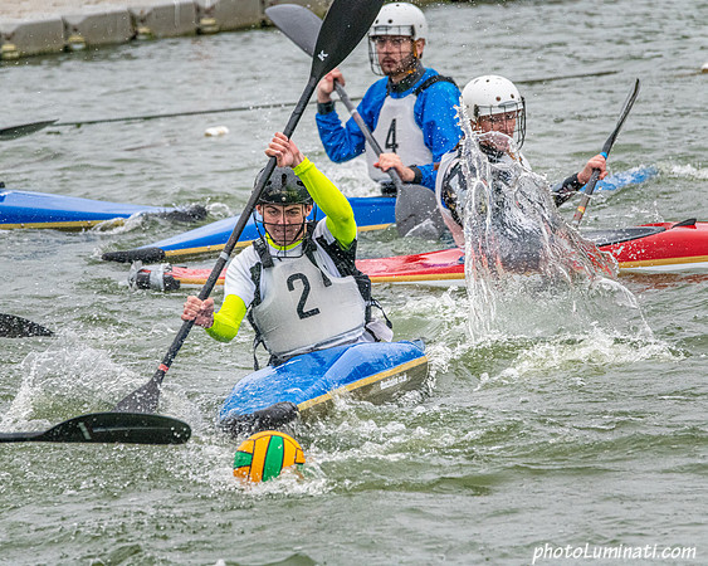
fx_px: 9436
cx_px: 344
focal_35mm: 450
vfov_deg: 3.4
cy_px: 283
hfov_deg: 4.3
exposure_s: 1/3200
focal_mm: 400
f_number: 8
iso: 3200
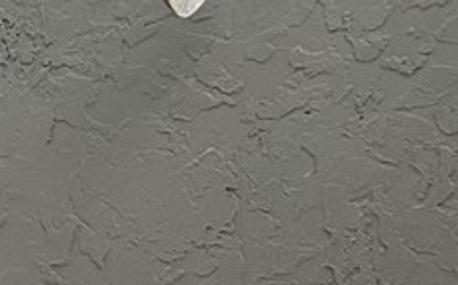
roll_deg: -0.4
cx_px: -700
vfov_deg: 7.1
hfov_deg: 10.2
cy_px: 658
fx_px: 2182
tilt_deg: -15.3
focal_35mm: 175
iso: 80
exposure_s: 1/2353
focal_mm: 6.86
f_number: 1.78
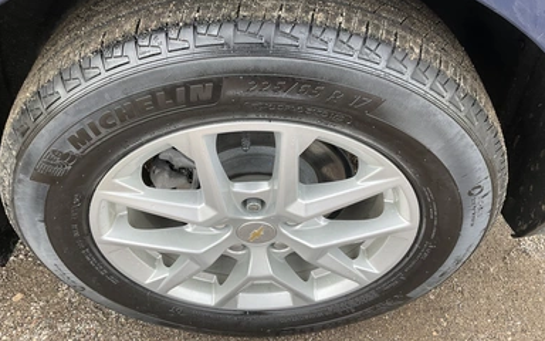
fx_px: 475
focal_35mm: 32
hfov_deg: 59.7
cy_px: 153
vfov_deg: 39.4
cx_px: 268
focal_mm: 3
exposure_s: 1/230
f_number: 1.8
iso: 20
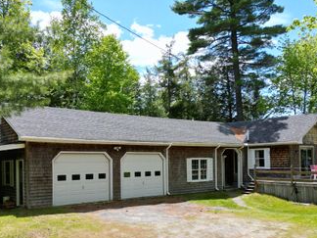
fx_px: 339
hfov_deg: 50.1
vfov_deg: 38.2
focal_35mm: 37
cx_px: 152
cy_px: 161
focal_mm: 6.72
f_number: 1.7
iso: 110
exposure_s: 1/2500
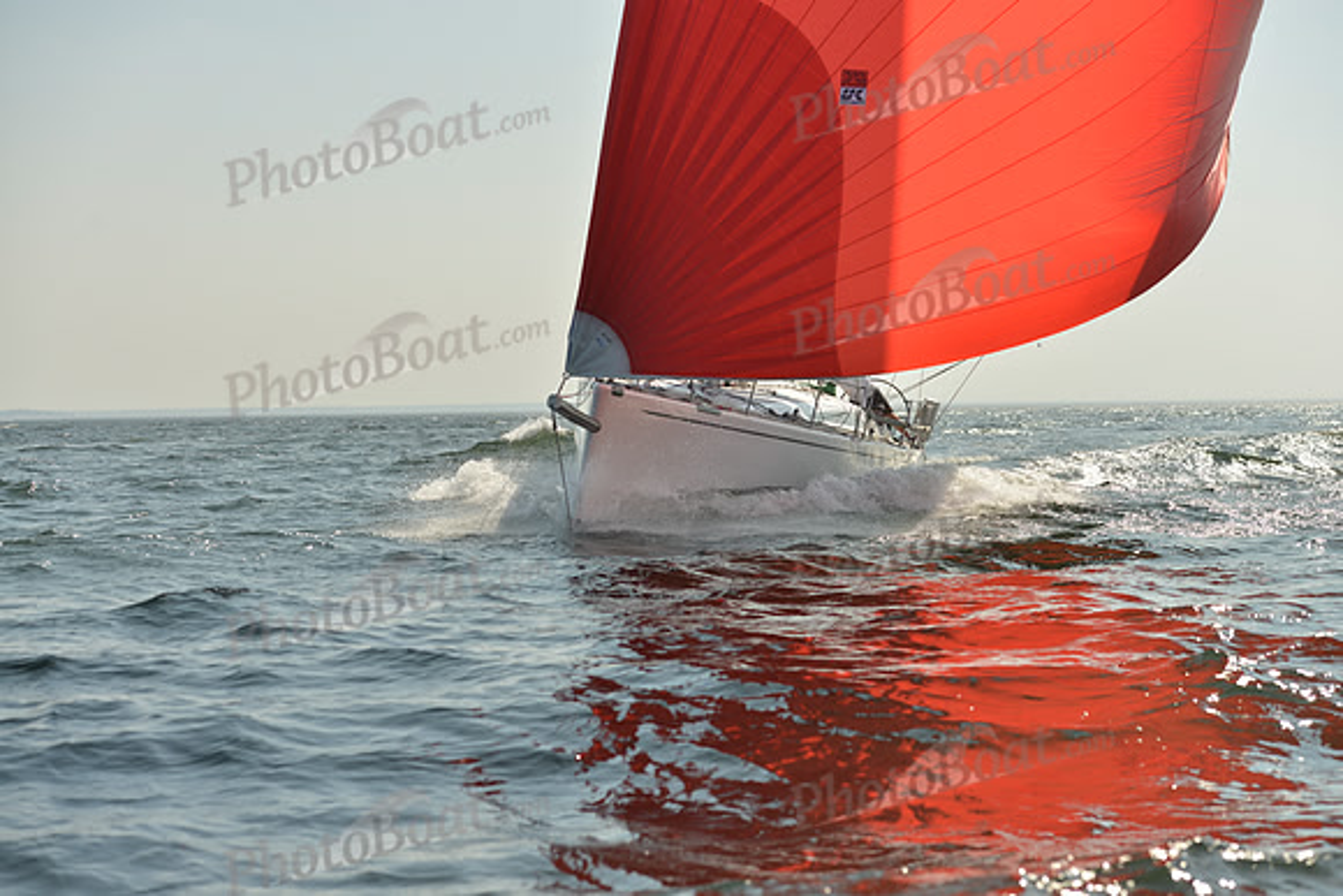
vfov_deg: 19.5
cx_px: 672
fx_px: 2612
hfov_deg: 28.8
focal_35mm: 70
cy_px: 448
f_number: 5.6
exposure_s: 1/2000
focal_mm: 70
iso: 200
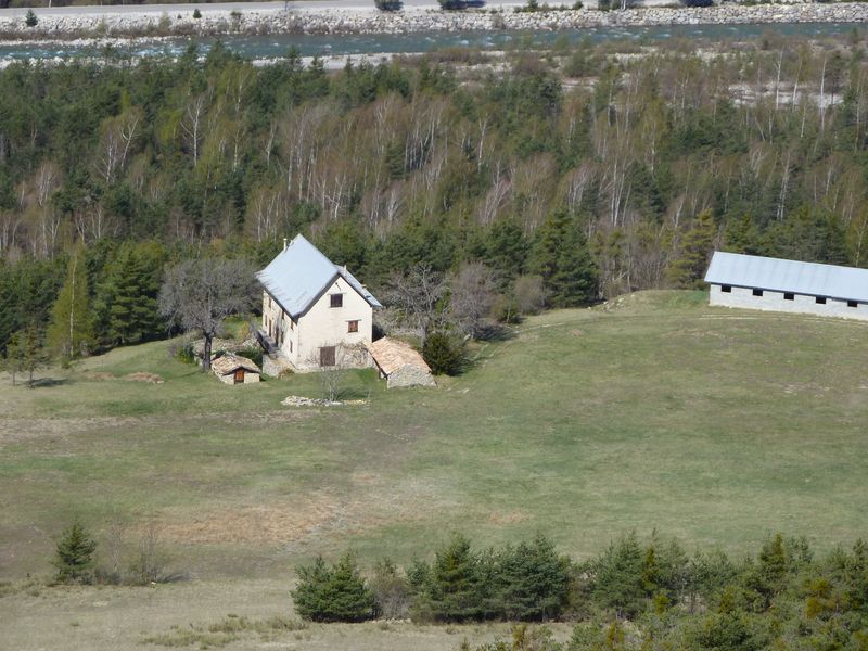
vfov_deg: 10.8
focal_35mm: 137
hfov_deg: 14.4
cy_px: 326
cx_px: 434
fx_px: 3435
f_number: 4.5
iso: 80
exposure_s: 1/500
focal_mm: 22.5
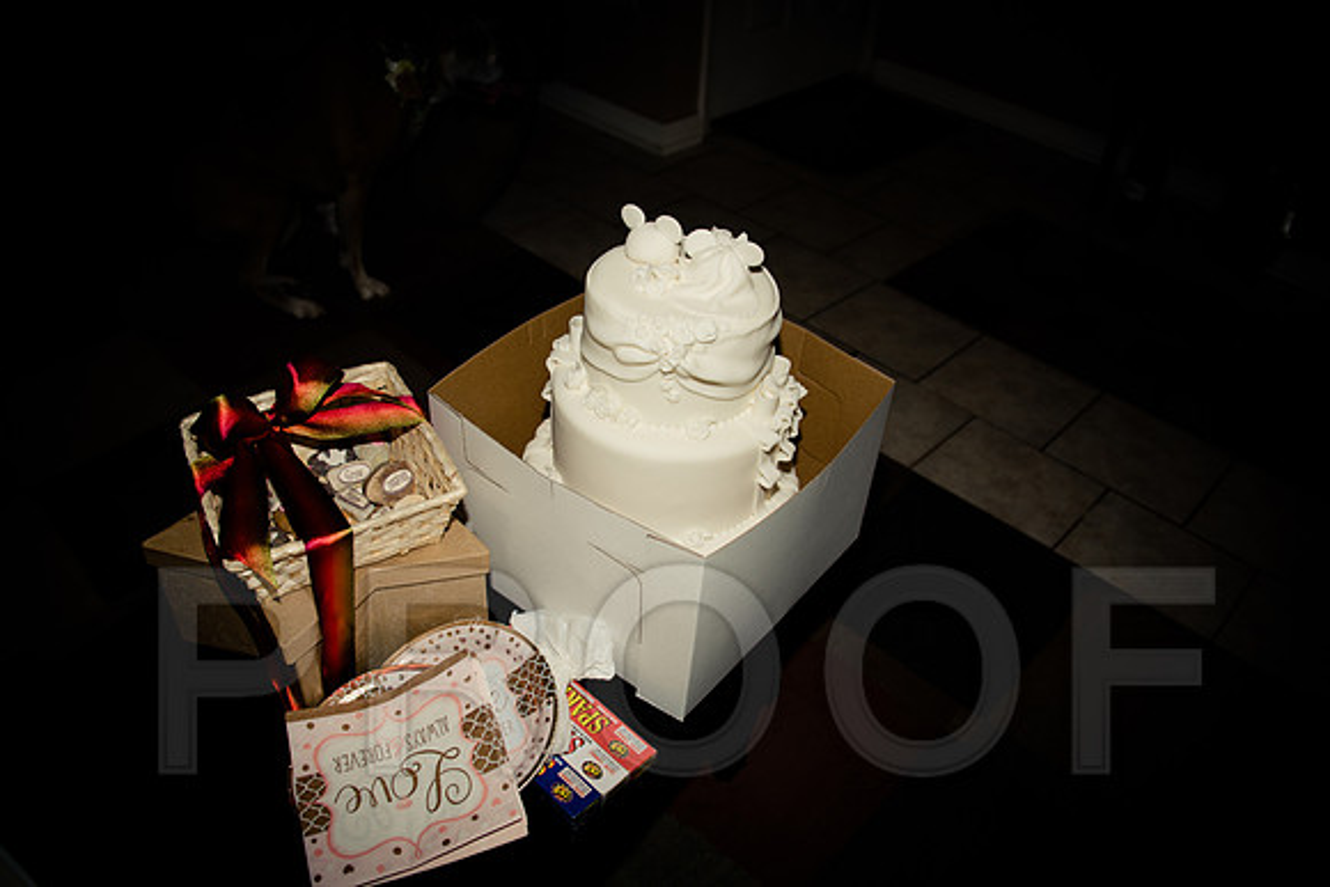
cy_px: 444
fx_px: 1035
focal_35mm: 28
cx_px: 665
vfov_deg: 46.4
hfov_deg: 65.5
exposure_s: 1/60
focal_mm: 28
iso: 100
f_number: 3.5
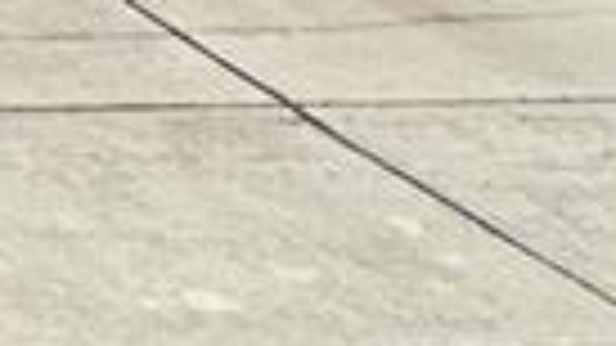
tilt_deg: +4.7
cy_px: -800
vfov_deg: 8.4
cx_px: -841
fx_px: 1862
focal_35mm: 114
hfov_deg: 13.7
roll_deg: +0.2
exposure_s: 1/2674
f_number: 2.2
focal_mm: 2.22
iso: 50
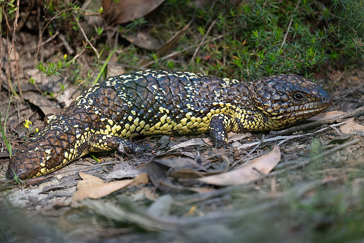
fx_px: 5057
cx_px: 182
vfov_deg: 2.8
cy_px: 122
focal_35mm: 500
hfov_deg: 4.1
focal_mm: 500
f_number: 5.6
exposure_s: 1/250
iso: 1250
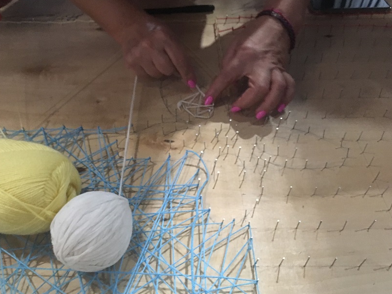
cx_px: 167
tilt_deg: -46.0
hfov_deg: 51.2
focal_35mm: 36
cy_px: 152
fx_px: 408
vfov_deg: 39.6
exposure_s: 1/17
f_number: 2.2
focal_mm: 4.15
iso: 500
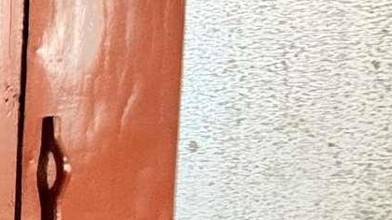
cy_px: 538
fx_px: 1995
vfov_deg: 6.0
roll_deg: +2.9
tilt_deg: -10.9
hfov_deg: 10.1
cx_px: -483
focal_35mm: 192
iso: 800
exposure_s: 1/30
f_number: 1.78
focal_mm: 6.76
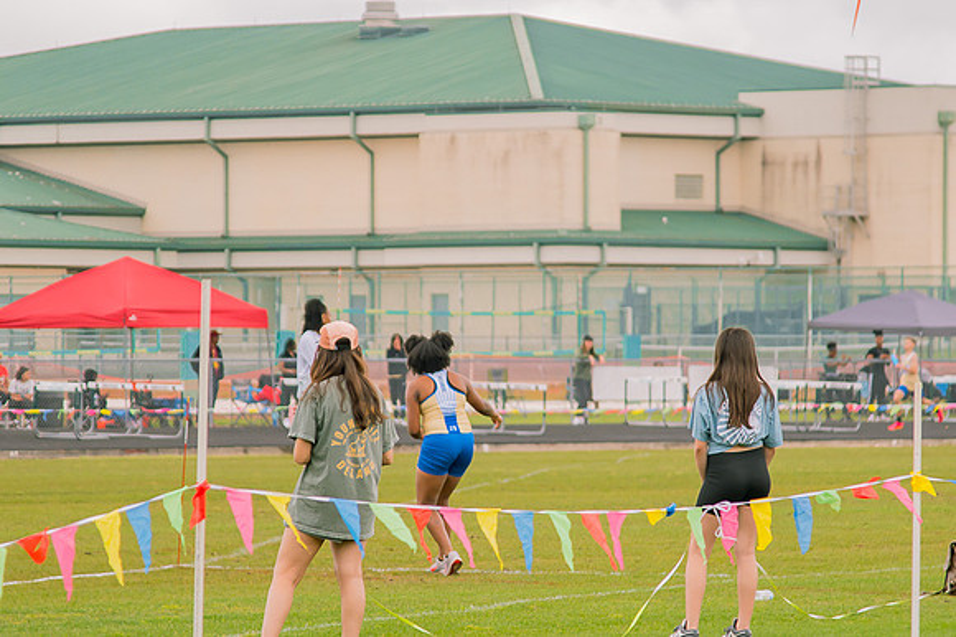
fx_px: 6760
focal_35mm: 255
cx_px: 542
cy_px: 337
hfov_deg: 8.1
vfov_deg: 5.4
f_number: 4
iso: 200
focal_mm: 120
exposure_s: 1/200
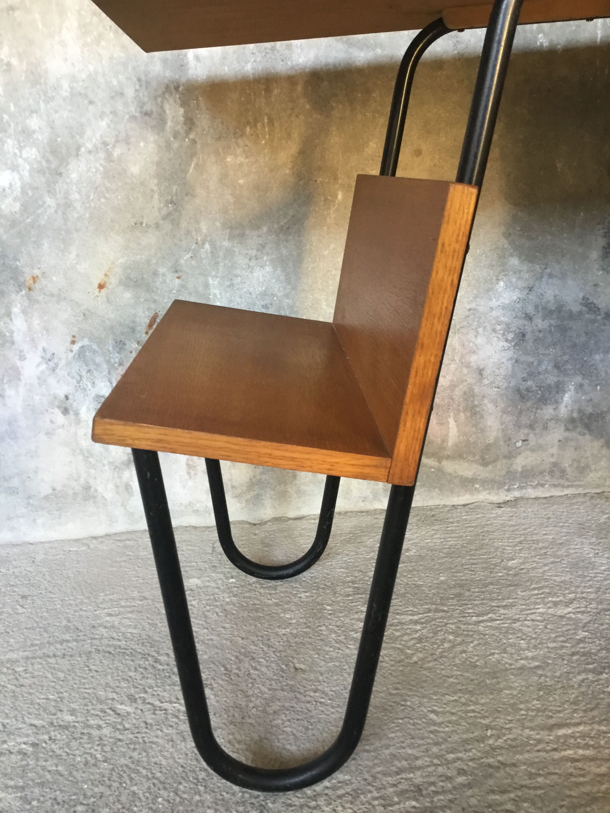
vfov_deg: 58.4
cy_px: 406
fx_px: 728
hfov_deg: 45.4
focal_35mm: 31
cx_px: 305
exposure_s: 1/33
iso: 125
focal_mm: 3.3
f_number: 2.4
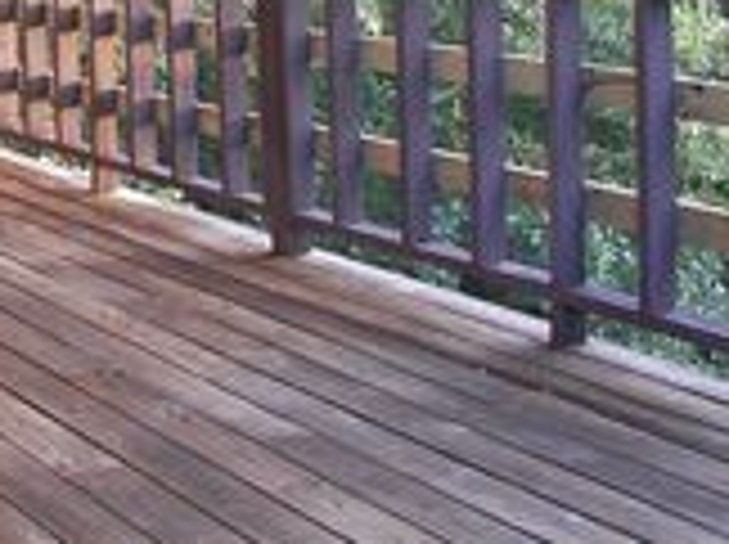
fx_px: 1724
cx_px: 18
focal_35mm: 82
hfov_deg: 23.0
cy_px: -63
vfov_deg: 17.3
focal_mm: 6
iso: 80
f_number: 2.8
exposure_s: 1/30
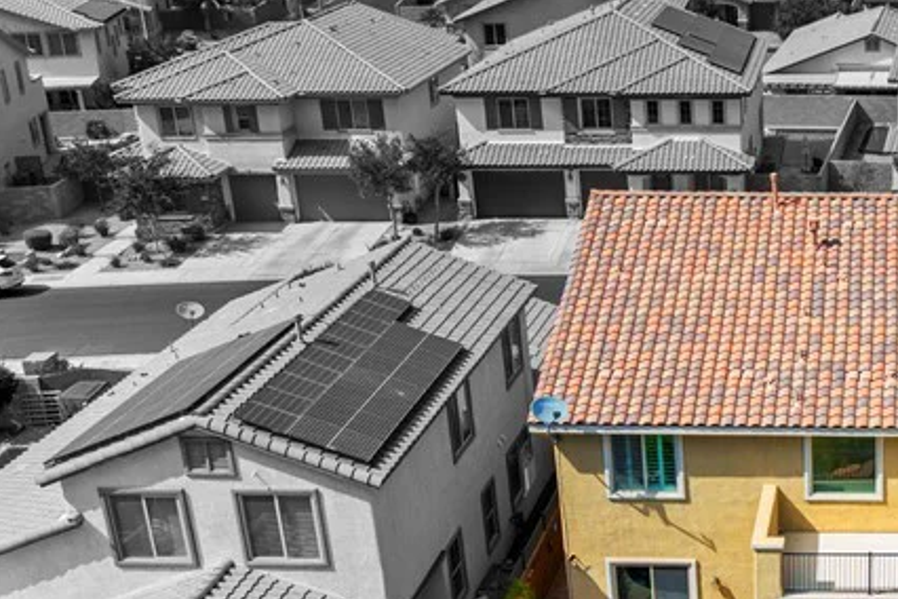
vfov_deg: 22.3
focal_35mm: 60
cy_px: 483
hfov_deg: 30.7
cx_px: 919
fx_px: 1497
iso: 100
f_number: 2.8
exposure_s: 1/120
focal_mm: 12.29
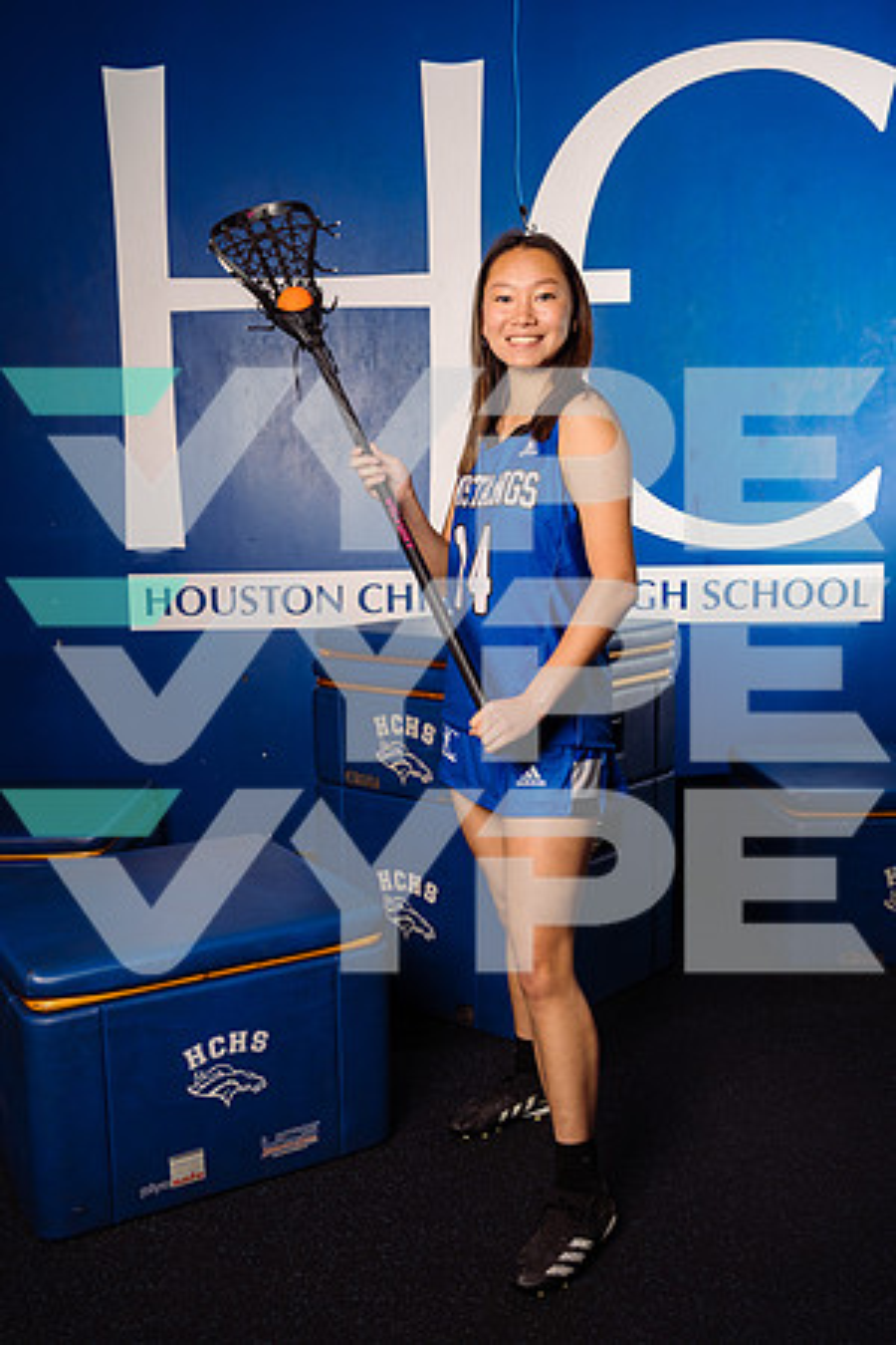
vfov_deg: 55.8
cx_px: 448
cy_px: 672
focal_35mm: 34
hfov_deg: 38.9
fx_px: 1269
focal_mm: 34
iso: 200
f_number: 7.1
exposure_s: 1/250
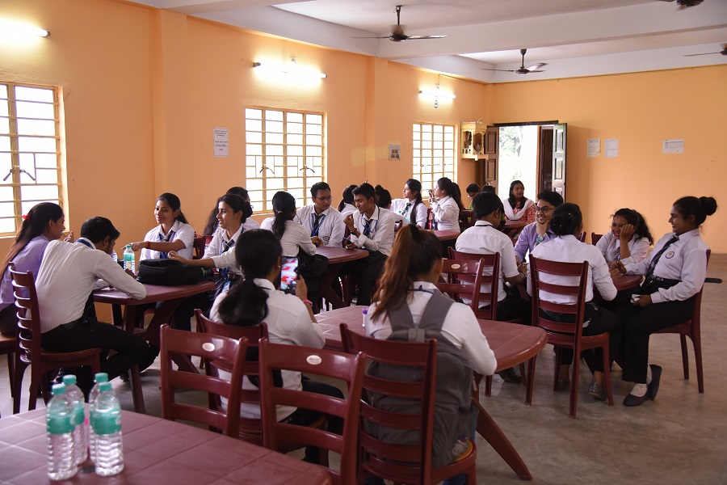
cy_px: 242
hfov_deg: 50.7
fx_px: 767
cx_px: 364
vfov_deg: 35.1
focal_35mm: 38
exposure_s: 1/200
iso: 2000
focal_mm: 38
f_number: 4
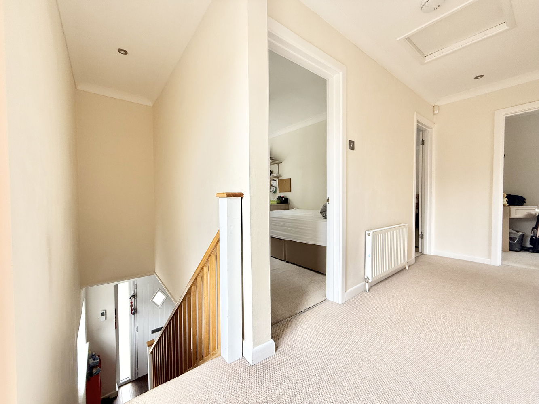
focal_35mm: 14
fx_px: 218
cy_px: 202
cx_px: 270
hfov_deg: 102.1
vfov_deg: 85.7
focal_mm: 2.22
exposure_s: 1/99
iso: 100
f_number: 2.2
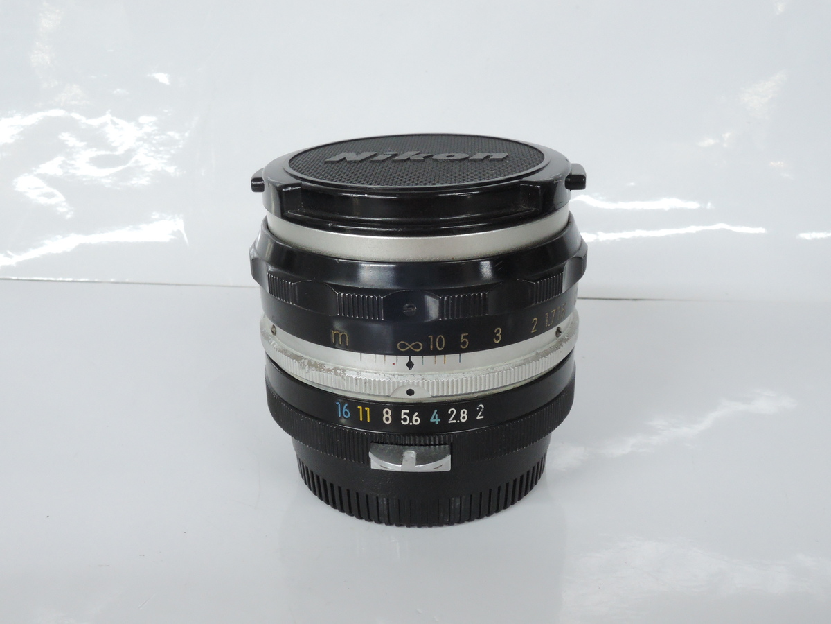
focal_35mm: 35
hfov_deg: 52.6
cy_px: 312
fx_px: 840
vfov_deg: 40.7
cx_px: 416
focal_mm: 7.5
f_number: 8
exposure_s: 1/20
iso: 800
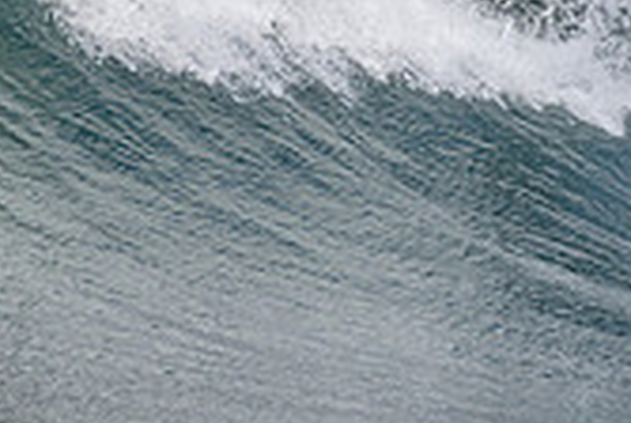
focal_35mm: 2603
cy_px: -161
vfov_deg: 0.5
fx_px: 45705
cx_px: 722
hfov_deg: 0.8
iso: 400
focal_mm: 500
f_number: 5.6
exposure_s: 1/2000
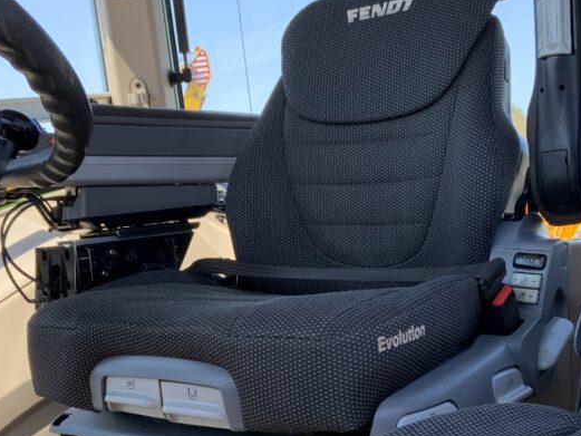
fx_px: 957
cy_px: 335
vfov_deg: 25.3
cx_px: 290
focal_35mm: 57
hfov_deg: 33.8
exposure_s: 1/197
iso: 16
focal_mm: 3
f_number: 1.8
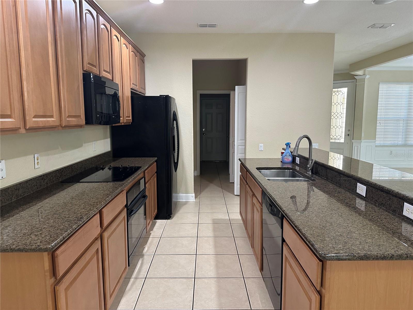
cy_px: 155
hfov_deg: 71.6
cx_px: 206
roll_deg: +0.2
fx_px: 286
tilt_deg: -7.2
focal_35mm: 24
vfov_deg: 56.8
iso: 320
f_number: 1.78
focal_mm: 6.86
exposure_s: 1/60
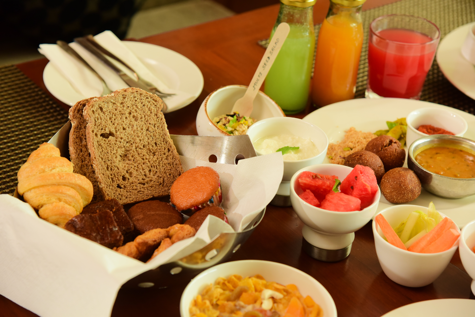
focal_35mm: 86
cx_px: 238
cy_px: 158
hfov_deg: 23.6
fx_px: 1135
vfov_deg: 15.9
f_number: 5.6
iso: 1000
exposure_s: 1/160
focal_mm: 86
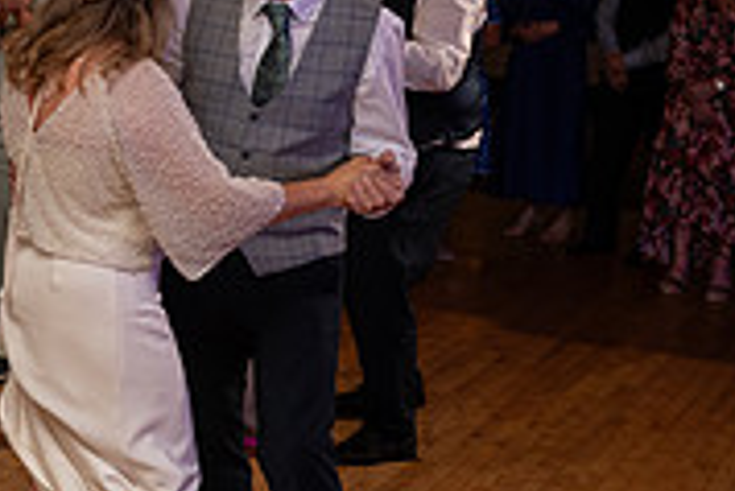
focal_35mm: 78
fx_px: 1594
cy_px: 101
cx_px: -417
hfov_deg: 21.2
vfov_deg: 17.4
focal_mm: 24
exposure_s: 1/160
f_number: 3.5
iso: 500
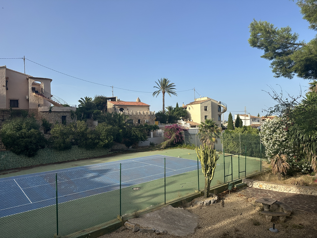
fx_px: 220
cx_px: 158
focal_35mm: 24
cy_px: 119
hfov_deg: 71.6
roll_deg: +1.3
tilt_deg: +0.2
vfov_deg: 56.8
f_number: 1.78
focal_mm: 6.86
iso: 80
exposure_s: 1/4545
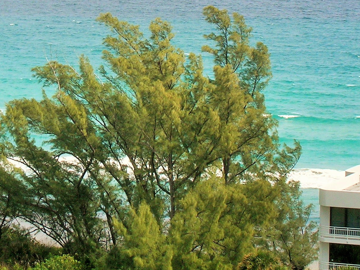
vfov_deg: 8.0
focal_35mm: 186
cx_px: 29
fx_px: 1935
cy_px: 17
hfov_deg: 10.6
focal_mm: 14.3
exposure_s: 1/116
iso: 50
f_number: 7.4
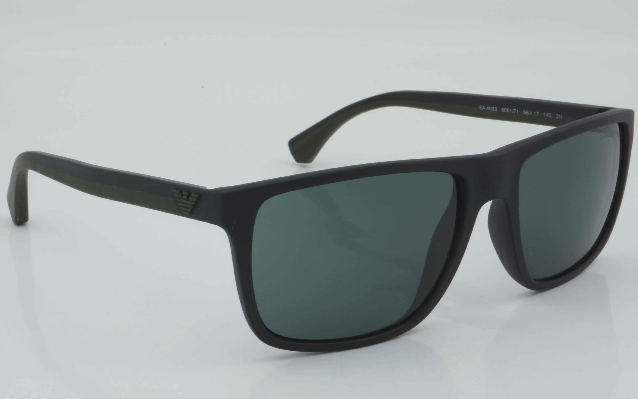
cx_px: 321
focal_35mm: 77
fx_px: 1339
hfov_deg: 26.8
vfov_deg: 16.9
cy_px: 208
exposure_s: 1/3
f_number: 32
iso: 100
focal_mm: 50
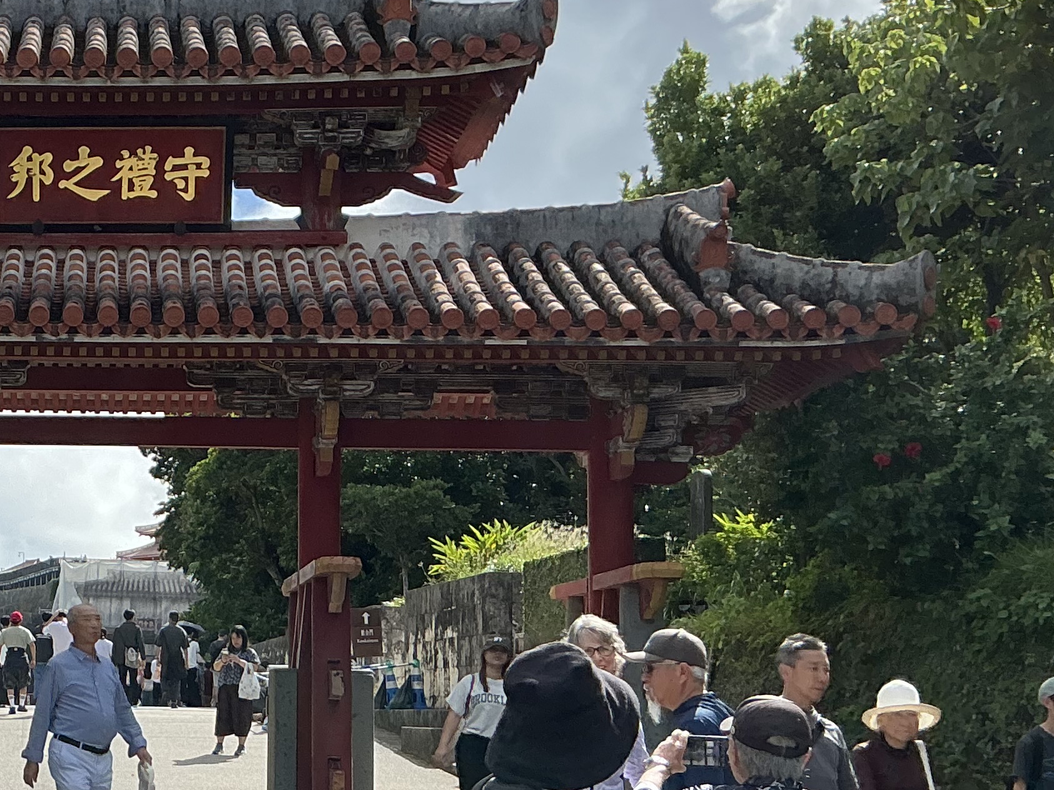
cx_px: -61
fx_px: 2040
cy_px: 568
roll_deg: -1.4
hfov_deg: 26.9
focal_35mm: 67
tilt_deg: +3.4
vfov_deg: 21.8
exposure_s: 1/1490
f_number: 1.8
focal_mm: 3
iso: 25
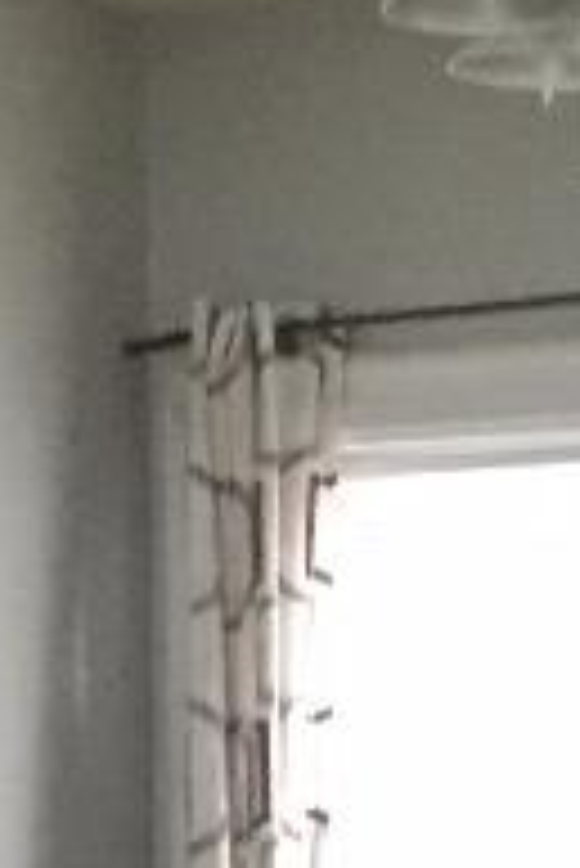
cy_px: 1830
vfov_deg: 8.6
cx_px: 243
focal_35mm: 225
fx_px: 5427
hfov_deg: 6.1
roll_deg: +0.5
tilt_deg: -7.8
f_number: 2.2
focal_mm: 4.15
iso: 400
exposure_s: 1/15
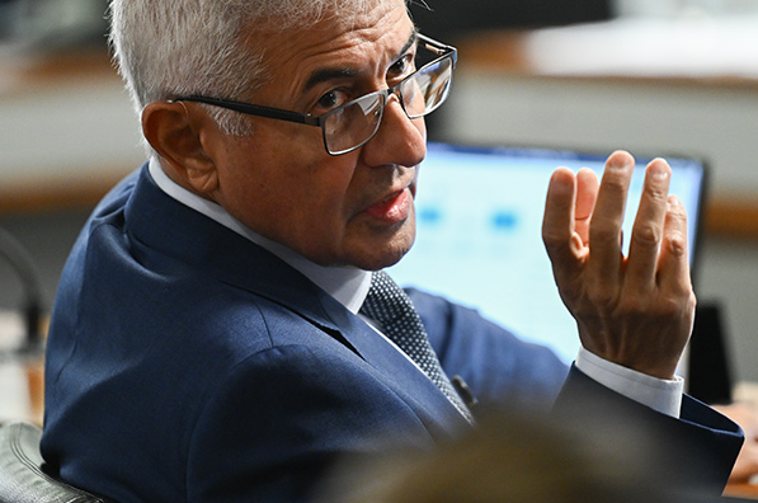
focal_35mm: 288
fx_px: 6054
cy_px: 159
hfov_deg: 7.2
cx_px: 425
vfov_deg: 4.8
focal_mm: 200
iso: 1600
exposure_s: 1/125
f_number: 2.8
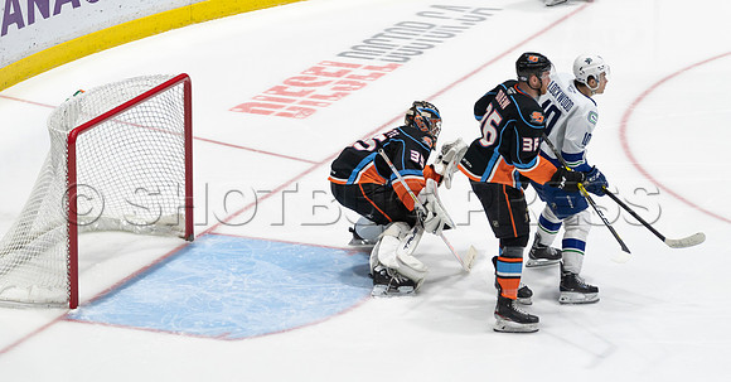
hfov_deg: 8.7
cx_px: 456
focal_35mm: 251
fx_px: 4778
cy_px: 93
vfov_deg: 4.6
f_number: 4
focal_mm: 176
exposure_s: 1/800
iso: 1250
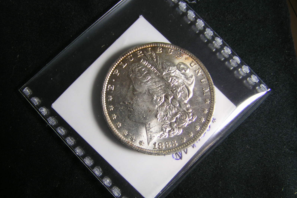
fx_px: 330
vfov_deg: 33.4
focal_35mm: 40
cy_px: 104
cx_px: 149
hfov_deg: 48.5
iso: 50
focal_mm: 5.8
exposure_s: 1/50
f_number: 2.8
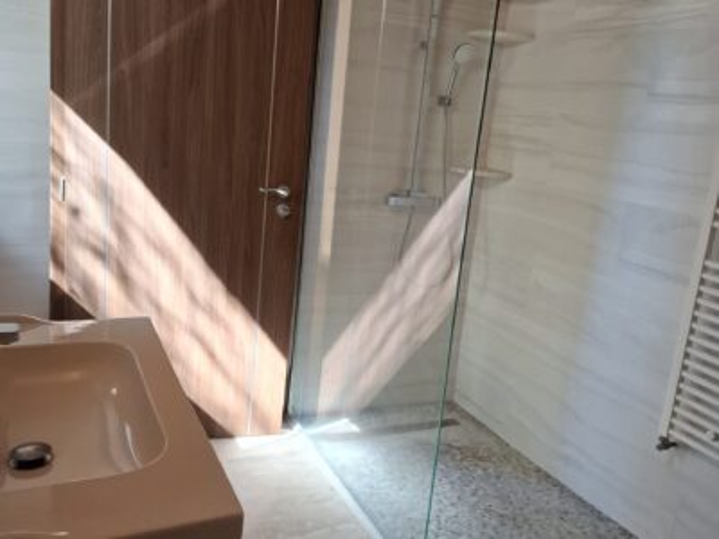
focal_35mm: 23
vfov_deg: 58.9
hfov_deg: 73.9
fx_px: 478
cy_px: 270
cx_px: 360
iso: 250
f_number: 1.8
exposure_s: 1/120
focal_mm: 5.54
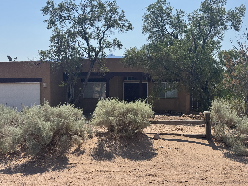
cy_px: 93
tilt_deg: -2.6
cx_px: 122
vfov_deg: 29.7
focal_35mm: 49
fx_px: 351
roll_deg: +0.0
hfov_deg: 38.9
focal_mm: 6.76
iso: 64
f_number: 1.78
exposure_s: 1/6410
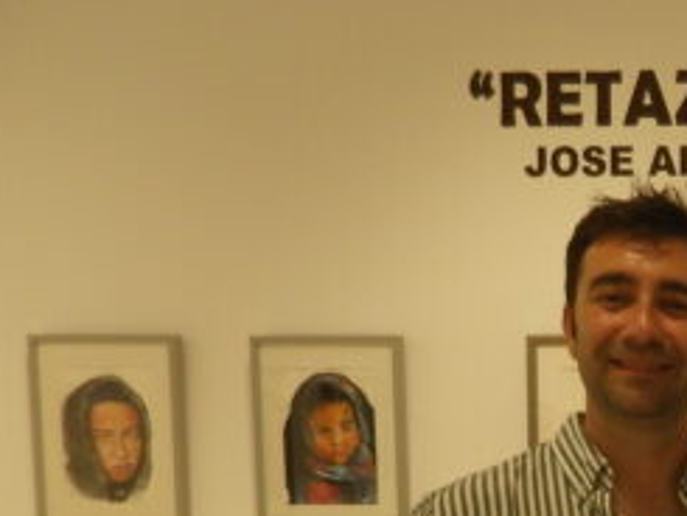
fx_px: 1231
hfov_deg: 27.3
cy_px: 589
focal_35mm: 62
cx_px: 833
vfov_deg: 22.2
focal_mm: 4.5
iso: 80
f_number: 3.5
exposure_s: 1/80
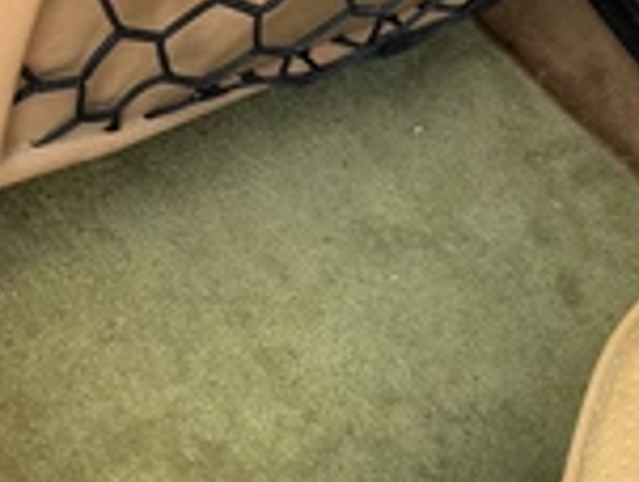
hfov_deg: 26.2
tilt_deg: -52.4
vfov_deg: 20.0
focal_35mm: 74
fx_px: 1369
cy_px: 190
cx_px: 233
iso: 25
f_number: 1.8
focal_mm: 3
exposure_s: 1/222
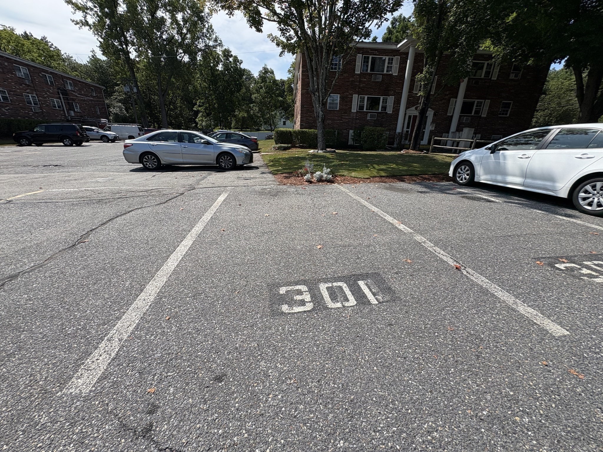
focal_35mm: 14
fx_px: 244
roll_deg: -1.9
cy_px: 226
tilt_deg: -20.1
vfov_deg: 85.7
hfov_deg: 102.1
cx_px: 302
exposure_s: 1/1927
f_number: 2.2
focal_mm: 2.22
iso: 50
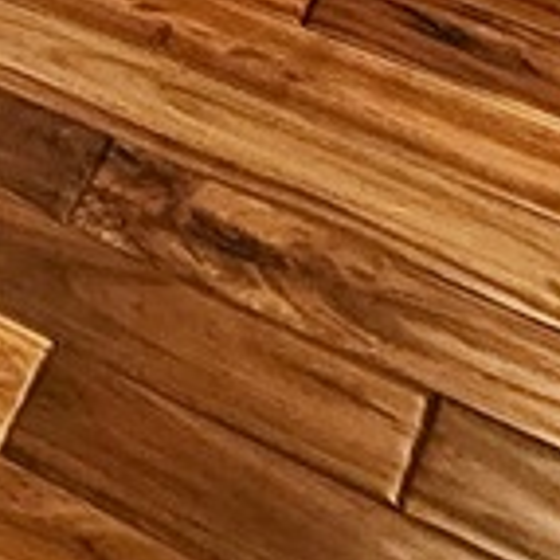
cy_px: -1249
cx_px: -1265
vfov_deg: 10.0
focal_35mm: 116
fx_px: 2123
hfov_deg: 9.9
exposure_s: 1/60
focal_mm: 2.2
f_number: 2.2
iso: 250
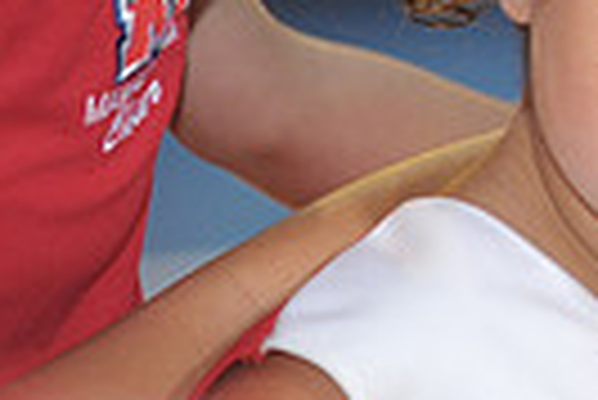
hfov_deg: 3.1
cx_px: 1142
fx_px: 10892
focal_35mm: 655
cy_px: -67
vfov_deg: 2.1
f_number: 2.8
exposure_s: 1/125
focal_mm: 150
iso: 500
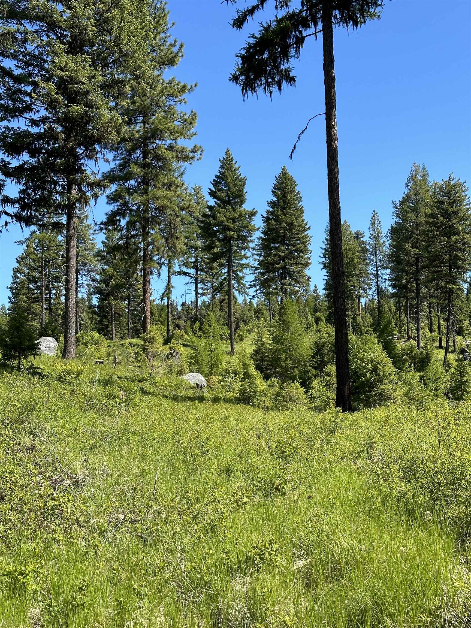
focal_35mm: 48
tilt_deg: +9.1
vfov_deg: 39.7
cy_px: 314
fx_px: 871
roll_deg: +0.4
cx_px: 236
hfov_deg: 30.3
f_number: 1.78
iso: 64
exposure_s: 1/1695
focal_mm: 6.86
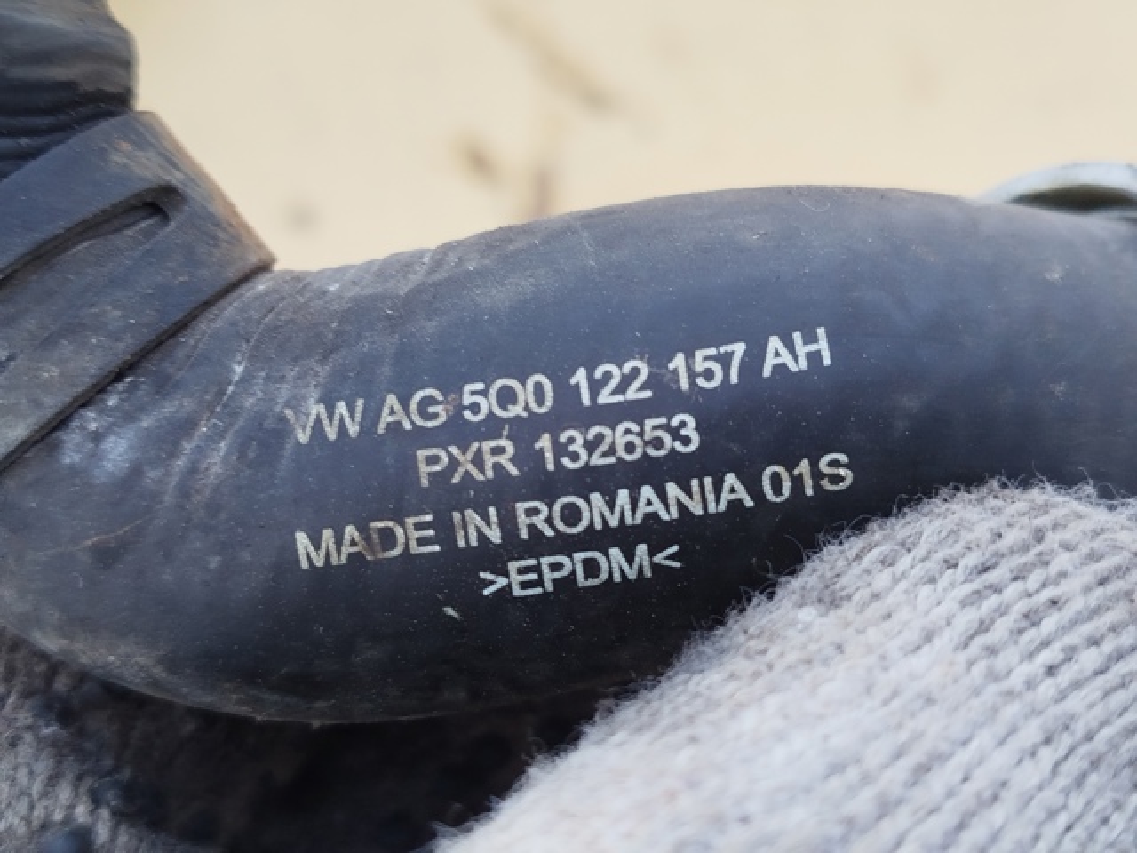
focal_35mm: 48
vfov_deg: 30.3
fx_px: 1577
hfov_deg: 39.7
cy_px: 426
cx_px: 568
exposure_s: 1/33
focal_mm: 5.31
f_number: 1.7
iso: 80
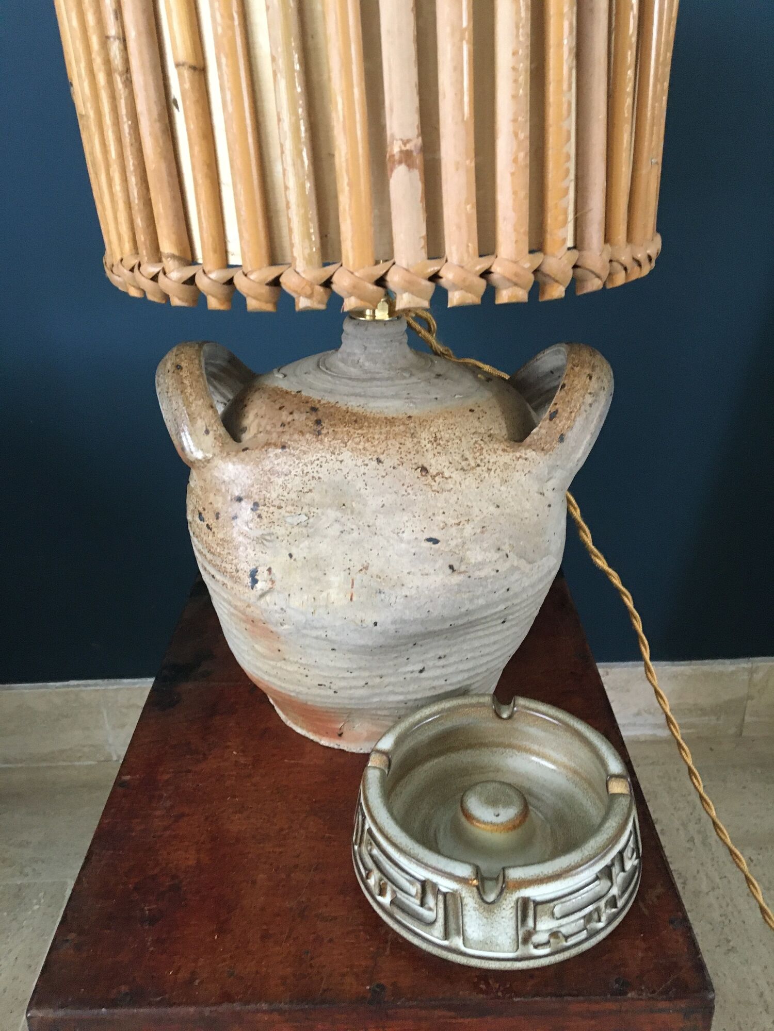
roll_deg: +1.7
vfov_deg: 61.7
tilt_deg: -27.3
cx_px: 387
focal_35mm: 29
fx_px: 865
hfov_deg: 48.2
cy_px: 516
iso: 200
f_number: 2.2
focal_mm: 4.15
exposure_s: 1/25
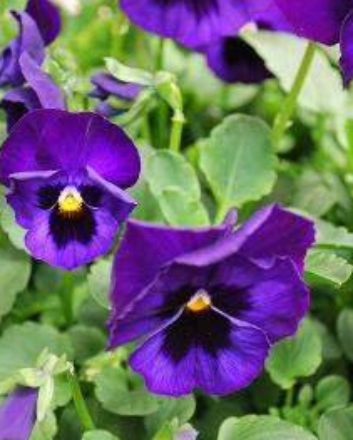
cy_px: 223
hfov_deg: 17.1
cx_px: 117
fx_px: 1173
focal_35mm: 90
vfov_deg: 21.2
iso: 220
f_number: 5.3
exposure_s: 1/60
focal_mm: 42
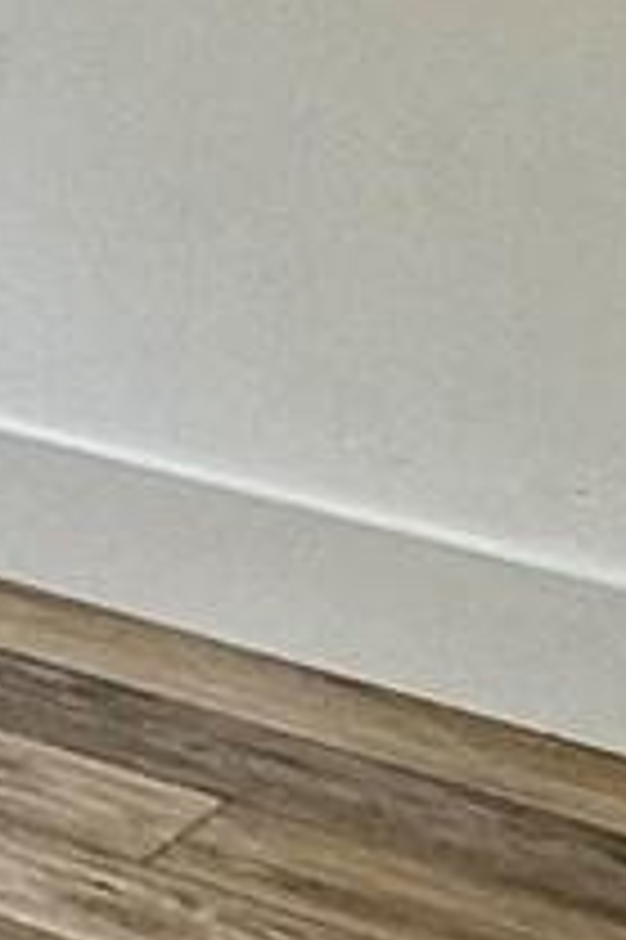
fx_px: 3736
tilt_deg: -11.3
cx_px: -1513
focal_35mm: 143
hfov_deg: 7.7
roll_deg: +0.8
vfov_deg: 14.0
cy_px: -117
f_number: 2.2
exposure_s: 1/120
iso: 160
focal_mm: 2.22
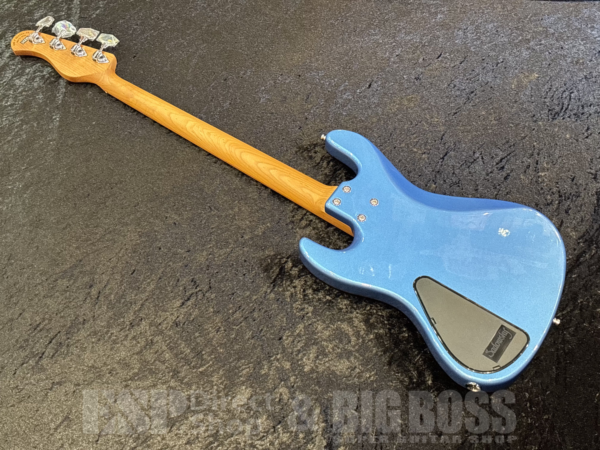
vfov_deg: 28.0
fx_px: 901
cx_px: 300
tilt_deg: -58.7
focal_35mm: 52
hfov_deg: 36.8
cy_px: 225
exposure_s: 1/20
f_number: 1.6
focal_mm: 5.96
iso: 400
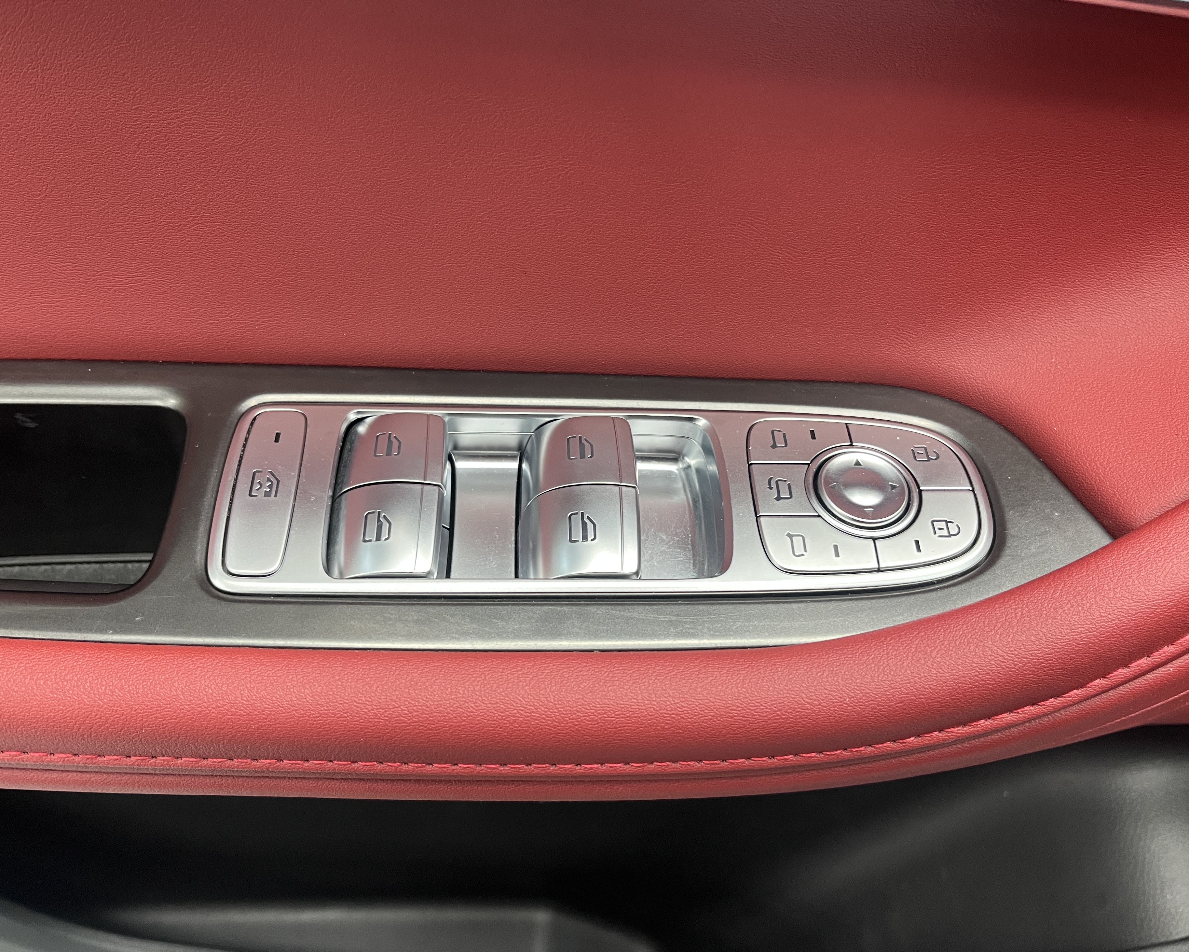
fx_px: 985
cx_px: 588
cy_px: 489
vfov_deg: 51.5
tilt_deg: -50.0
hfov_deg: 62.2
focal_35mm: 28
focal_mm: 5.1
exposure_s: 1/50
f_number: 1.6
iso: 200
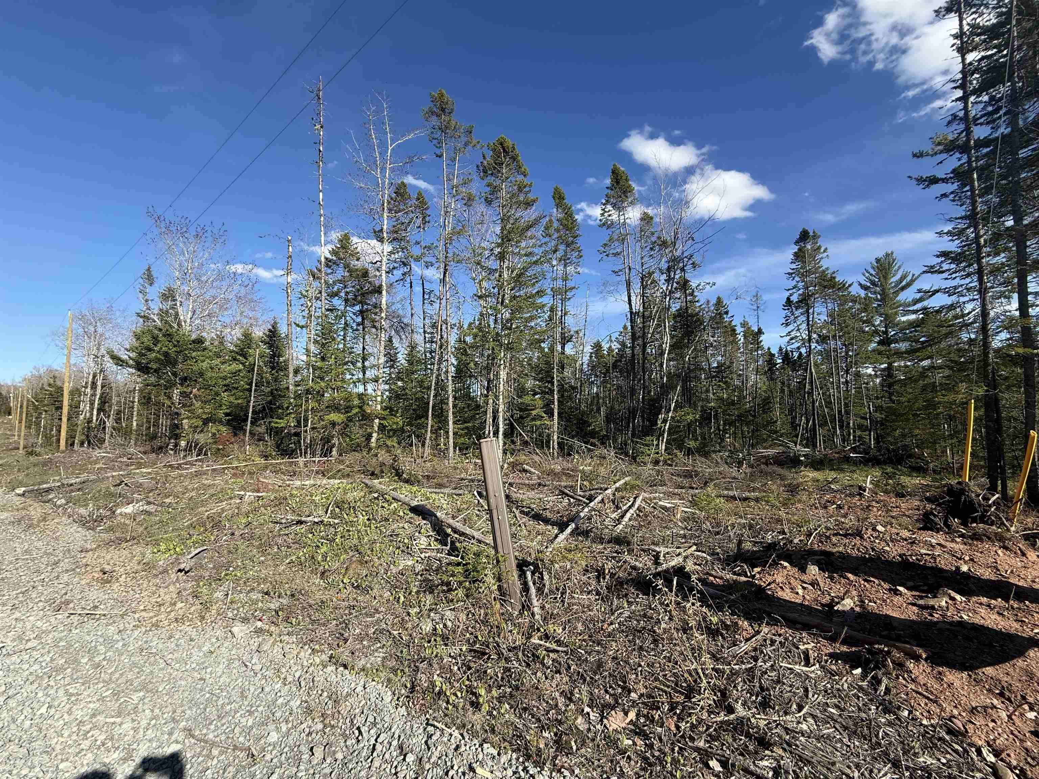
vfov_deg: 85.7
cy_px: 390
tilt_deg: +3.6
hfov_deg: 102.1
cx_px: 520
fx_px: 420
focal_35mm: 14
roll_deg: -1.3
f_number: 2.2
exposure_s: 1/1285
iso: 50
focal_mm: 2.22
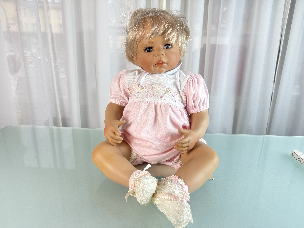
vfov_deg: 56.8
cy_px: 114
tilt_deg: -17.2
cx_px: 152
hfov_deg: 71.6
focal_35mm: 24
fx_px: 211
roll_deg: -0.6
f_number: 1.78
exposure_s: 1/100
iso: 64
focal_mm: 6.76
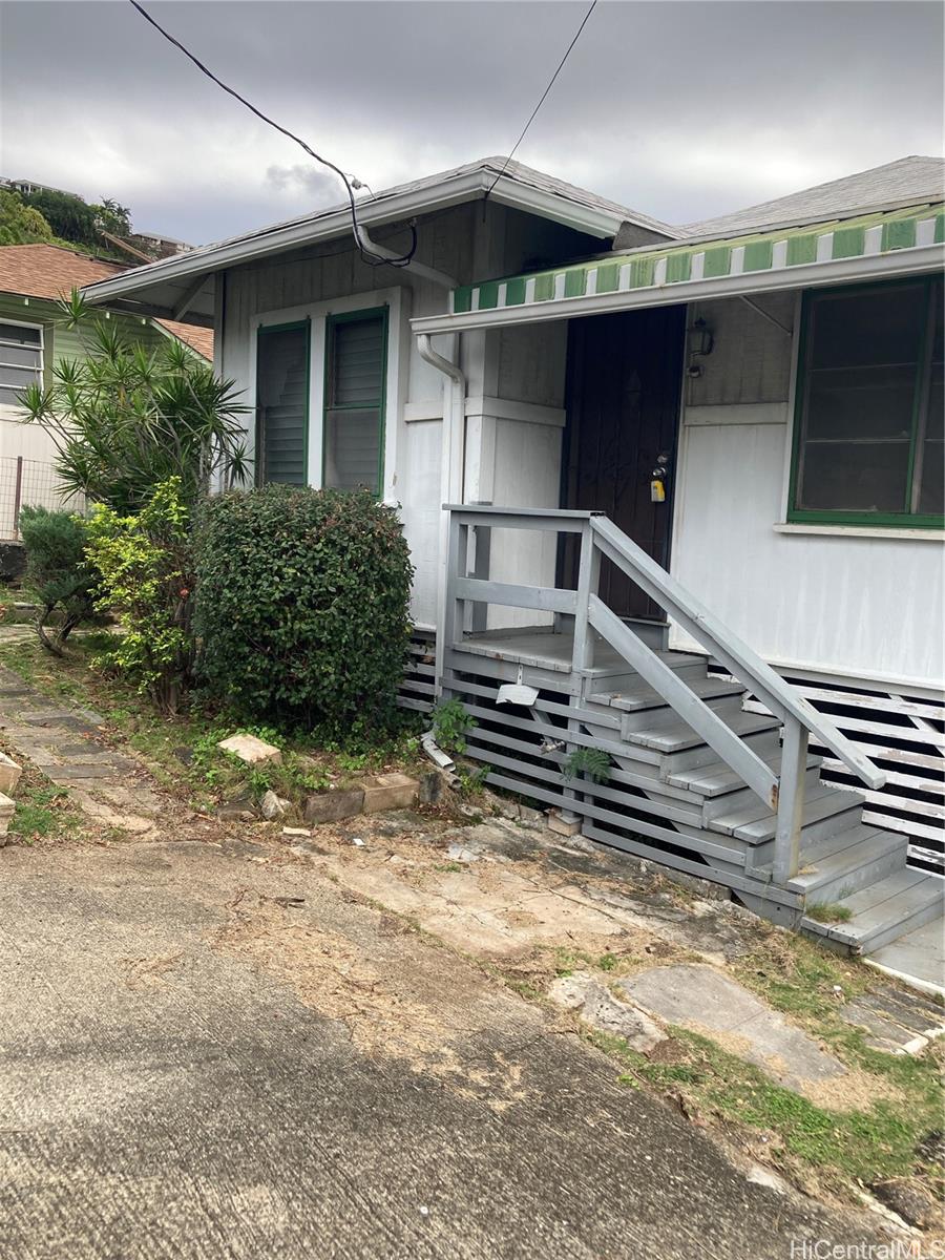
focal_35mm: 28
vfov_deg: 63.4
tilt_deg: -5.6
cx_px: 472
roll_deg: -2.2
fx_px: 1019
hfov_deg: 49.7
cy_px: 630
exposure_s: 1/363
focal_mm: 3.99
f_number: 1.8
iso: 20
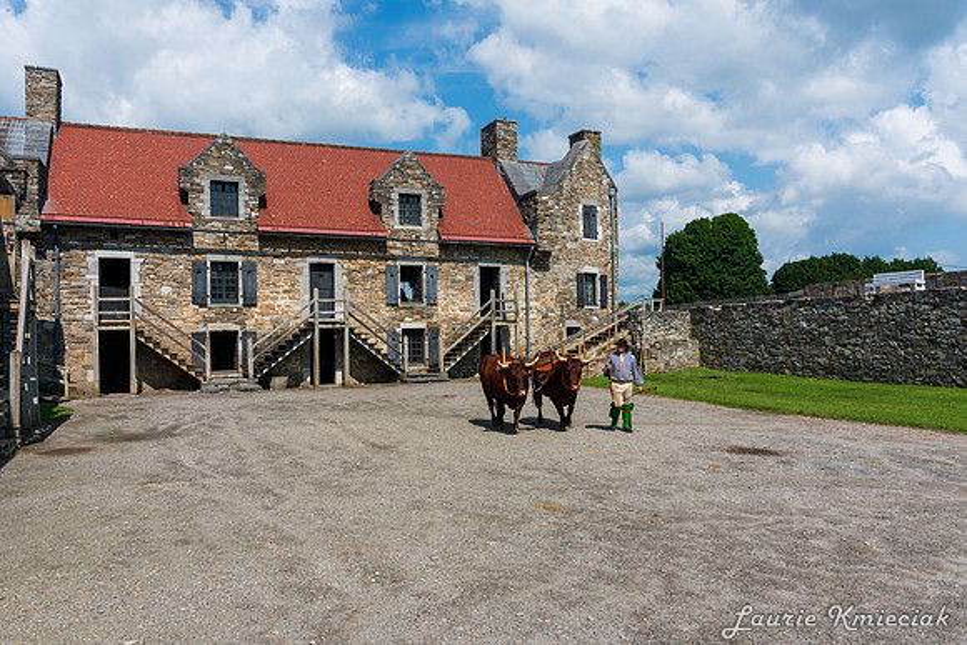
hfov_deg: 67.4
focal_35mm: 27
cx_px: 484
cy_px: 322
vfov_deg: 48.0
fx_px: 725
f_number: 11
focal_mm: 18
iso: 320
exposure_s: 1/500
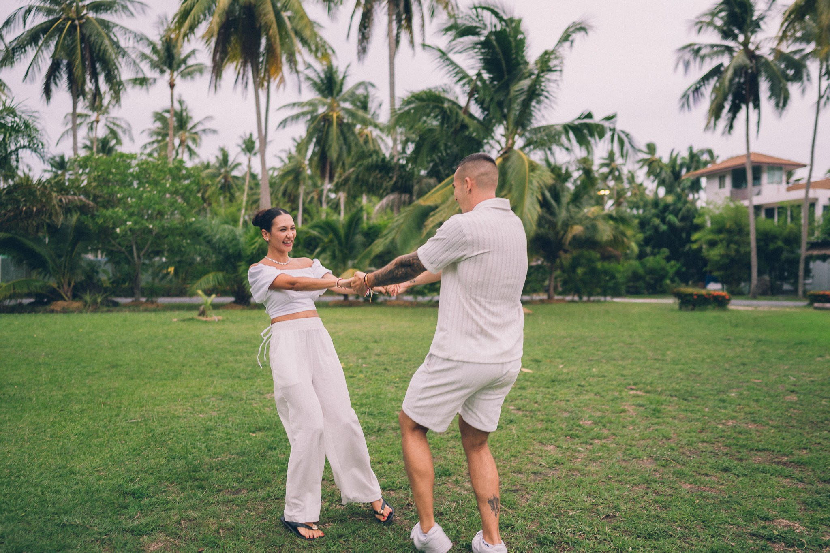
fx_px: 635
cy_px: 274
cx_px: 401
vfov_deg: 47.1
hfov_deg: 66.3
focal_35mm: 28
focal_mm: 24
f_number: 1.4
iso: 160
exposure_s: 1/320
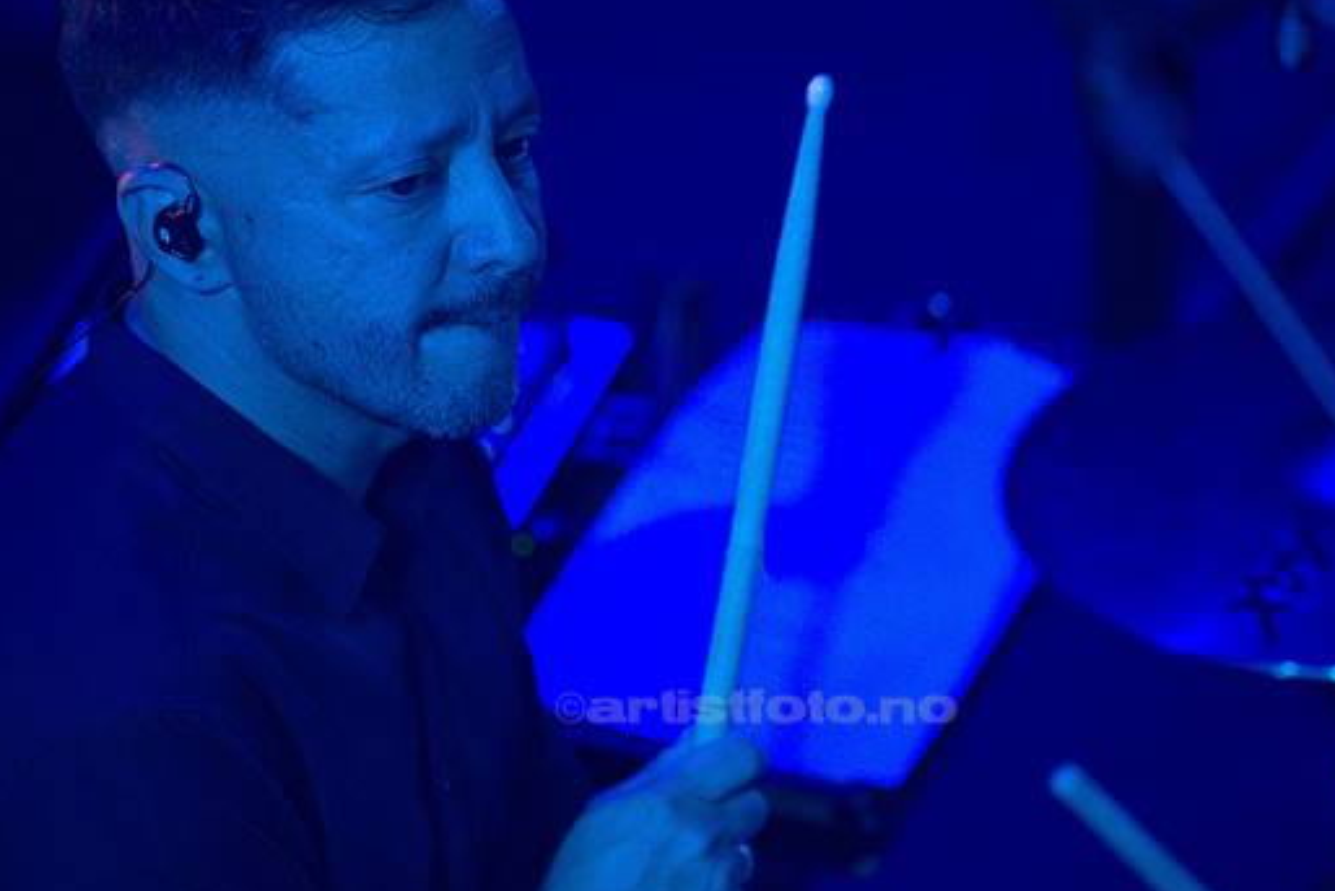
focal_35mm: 420
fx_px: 15578
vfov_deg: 3.3
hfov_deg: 4.9
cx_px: 595
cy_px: 529
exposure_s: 1/1000
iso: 2500
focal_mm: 300
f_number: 2.8
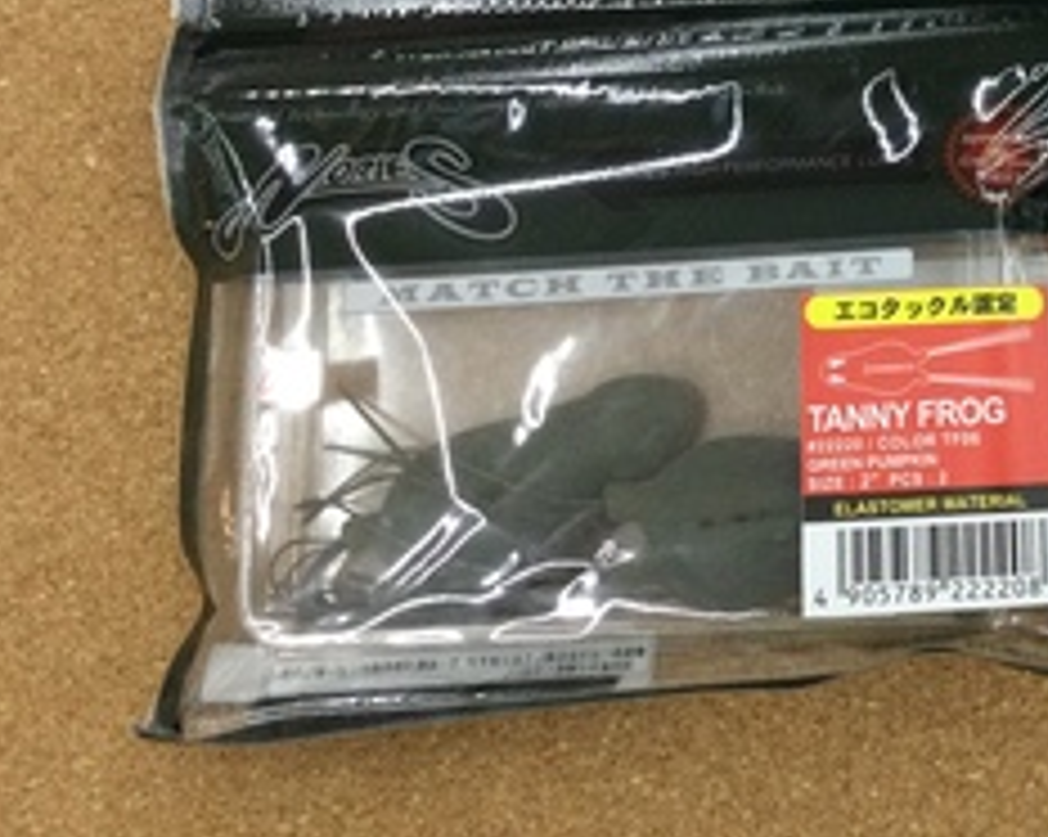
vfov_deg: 18.9
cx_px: 1133
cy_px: -86
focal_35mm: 78
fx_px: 2417
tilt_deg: -77.5
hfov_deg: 23.1
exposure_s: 1/30
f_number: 2.4
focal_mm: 3.3
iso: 40
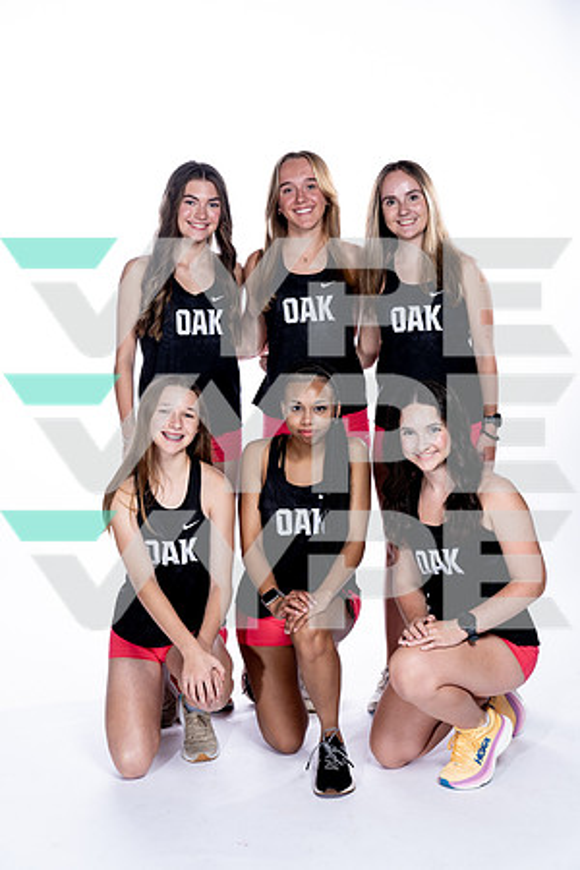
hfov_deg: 24.6
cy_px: 435
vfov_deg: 36.2
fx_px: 1329
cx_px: 290
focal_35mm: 55
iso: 100
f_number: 5.6
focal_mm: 55
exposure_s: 1/250
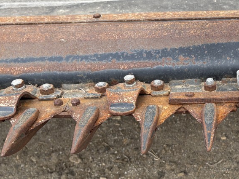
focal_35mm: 66
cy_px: 90
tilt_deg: -42.2
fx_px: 456
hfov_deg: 27.0
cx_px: 261
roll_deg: -3.9
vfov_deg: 22.2
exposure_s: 1/121
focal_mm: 5.96
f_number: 1.6
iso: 80
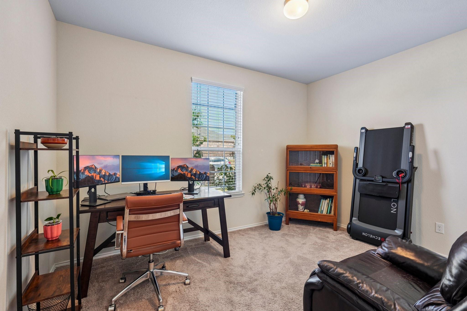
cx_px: 234
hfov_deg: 96.7
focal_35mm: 16
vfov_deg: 73.7
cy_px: 156
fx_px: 208
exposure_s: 1/10
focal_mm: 16
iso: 400
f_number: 8
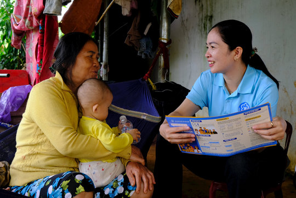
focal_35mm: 33
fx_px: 271
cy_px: 99
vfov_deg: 40.0
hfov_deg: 57.2
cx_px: 148
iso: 320
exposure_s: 1/105
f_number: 4.2
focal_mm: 22.1
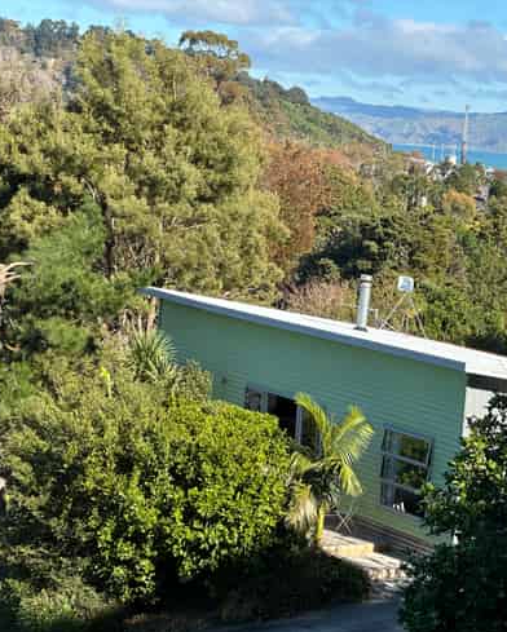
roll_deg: -4.0
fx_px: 1892
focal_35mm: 101
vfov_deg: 19.0
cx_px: 301
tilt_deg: -5.3
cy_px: 317
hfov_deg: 15.3
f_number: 2.8
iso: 32
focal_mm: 9
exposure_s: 1/399
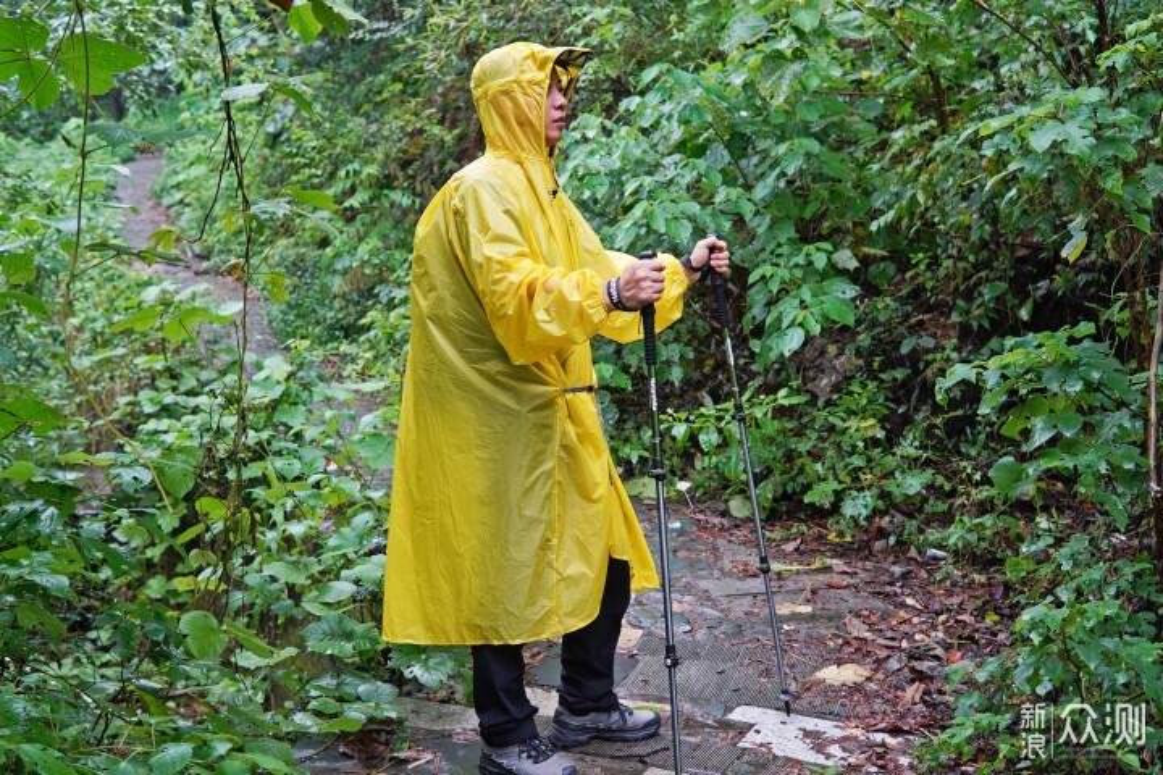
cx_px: 582
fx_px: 1454
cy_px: 388
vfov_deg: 29.9
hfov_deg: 43.6
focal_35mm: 45
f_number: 4
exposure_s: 1/160
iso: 500
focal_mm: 30
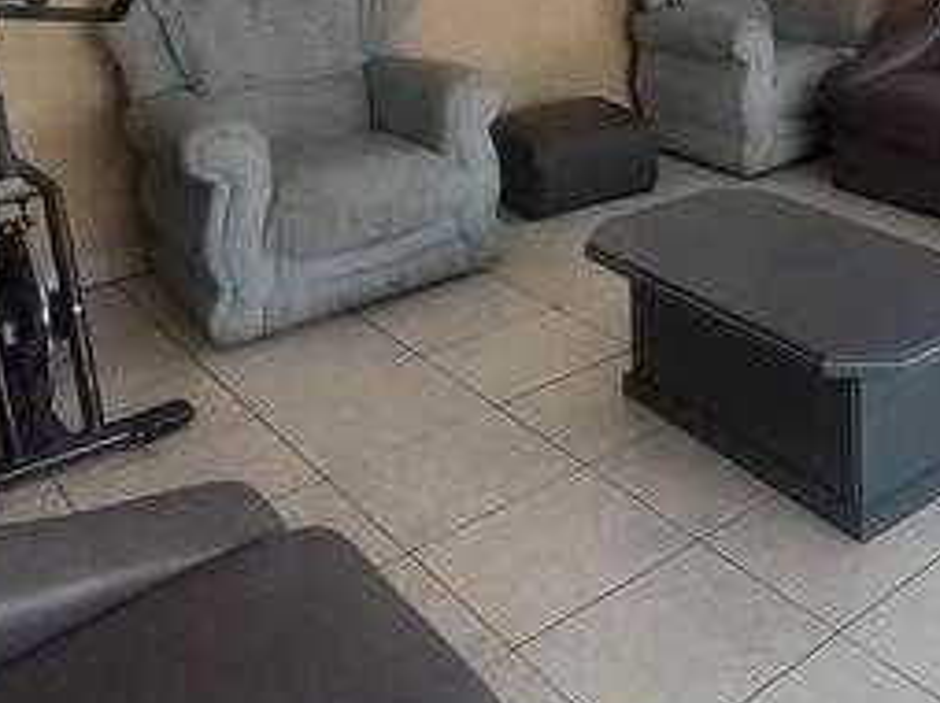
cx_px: 896
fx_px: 1112
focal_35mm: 41
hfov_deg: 41.1
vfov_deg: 31.8
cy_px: -33
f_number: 2.2
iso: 64
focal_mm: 1.42
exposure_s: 1/100
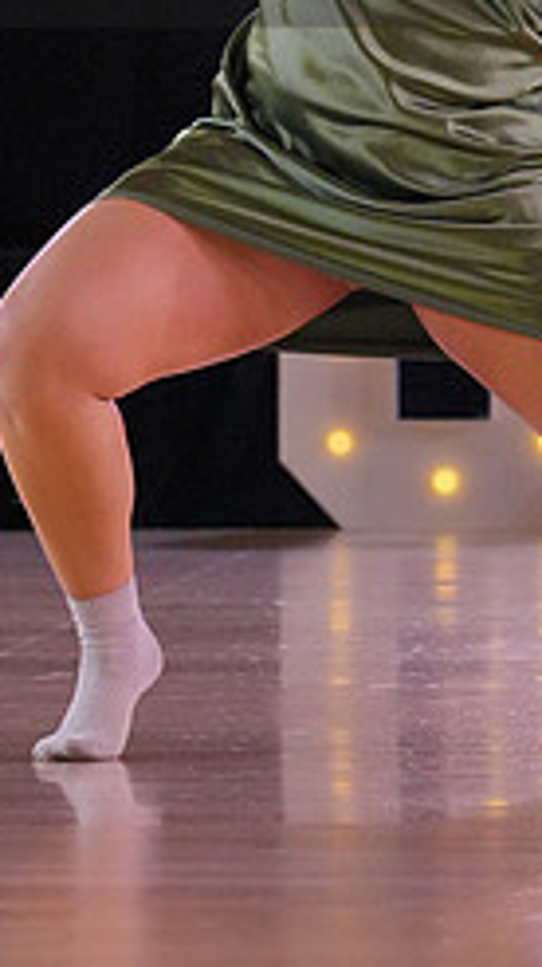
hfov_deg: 3.5
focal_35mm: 351
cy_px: -102
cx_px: 544
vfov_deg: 6.1
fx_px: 8986
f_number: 7.1
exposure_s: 1/500
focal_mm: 142
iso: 6400
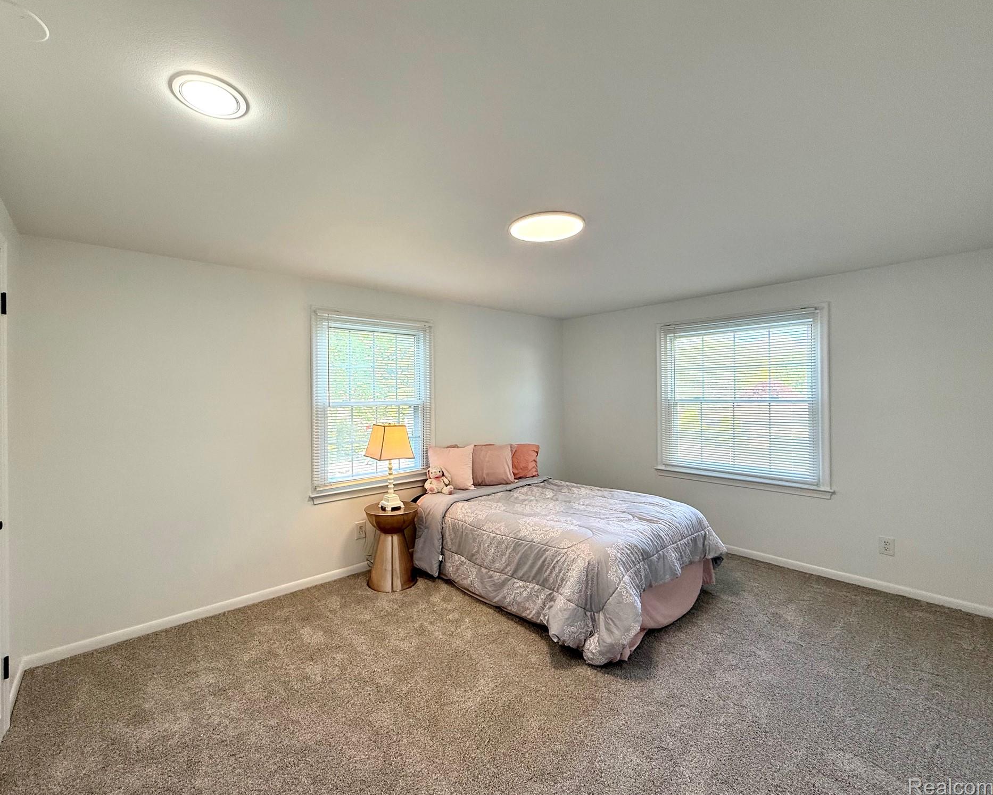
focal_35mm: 15
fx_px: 441
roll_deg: +0.5
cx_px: 468
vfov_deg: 84.0
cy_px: 394
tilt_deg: -0.2
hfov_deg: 96.7
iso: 100
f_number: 2.2
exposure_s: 1/120
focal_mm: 2.22
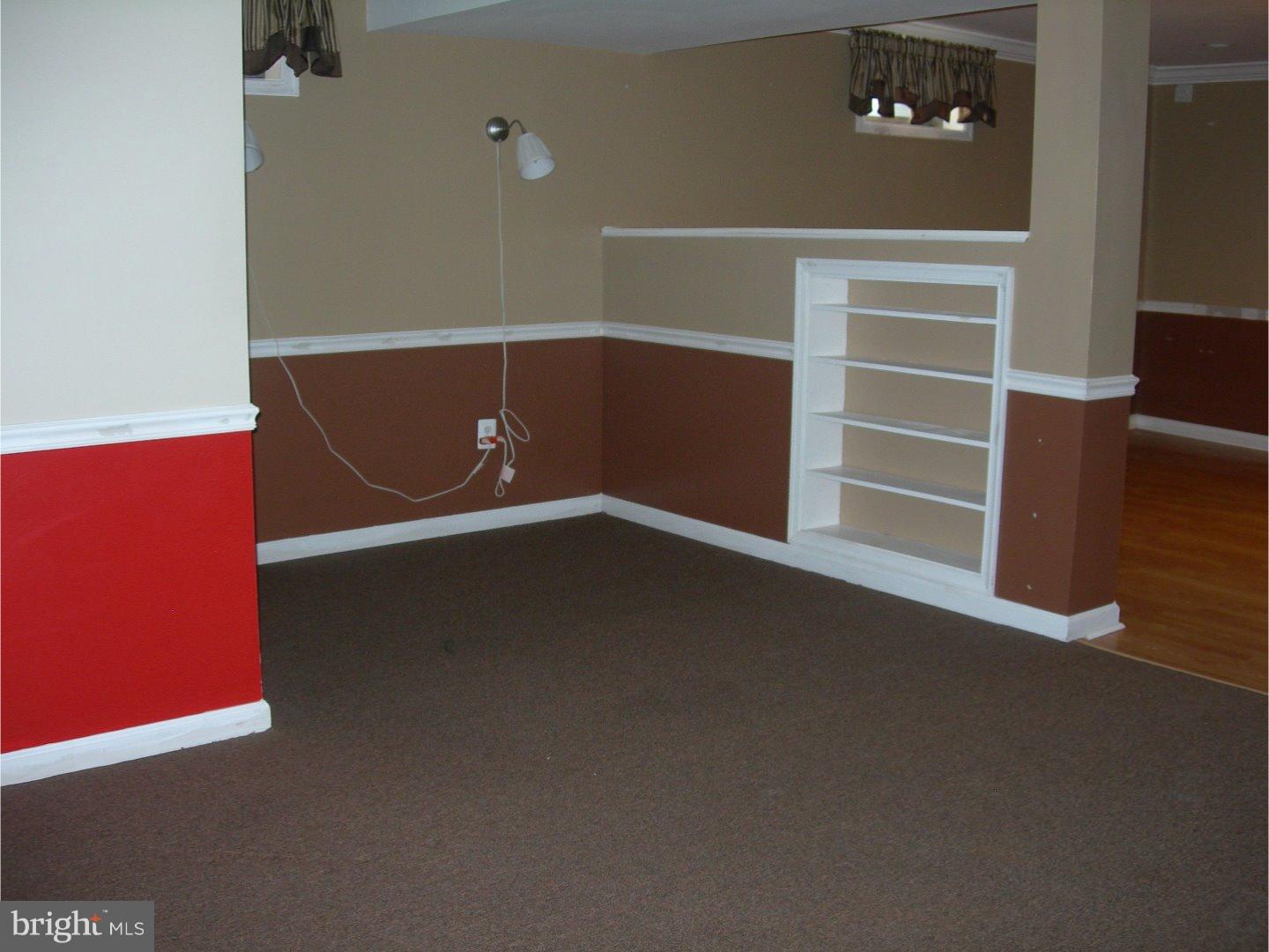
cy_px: 476
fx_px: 1393
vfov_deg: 37.7
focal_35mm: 38
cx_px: 634
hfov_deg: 49.0
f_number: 2.8
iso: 109
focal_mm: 7.8
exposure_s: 1/60.1
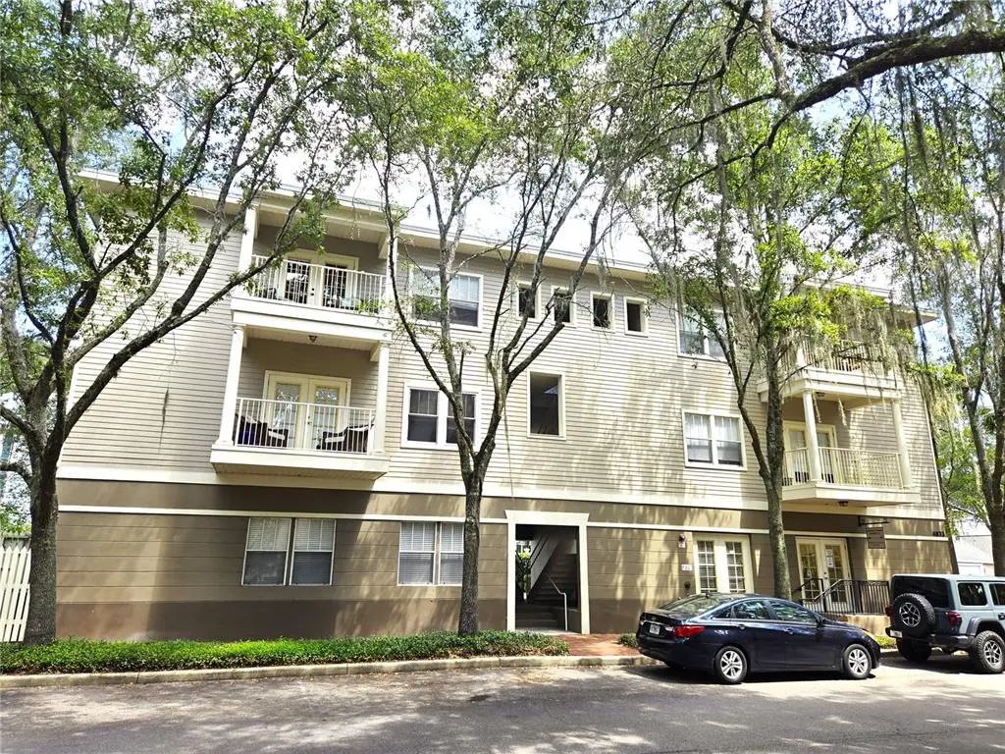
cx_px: 502
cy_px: 377
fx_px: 668
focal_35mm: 23
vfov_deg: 58.9
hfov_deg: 73.9
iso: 25
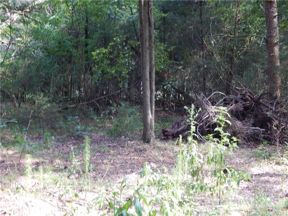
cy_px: 108
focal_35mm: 54
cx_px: 144
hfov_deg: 35.5
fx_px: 449
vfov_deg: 27.0
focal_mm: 9.7
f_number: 3.8
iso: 125
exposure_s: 1/30
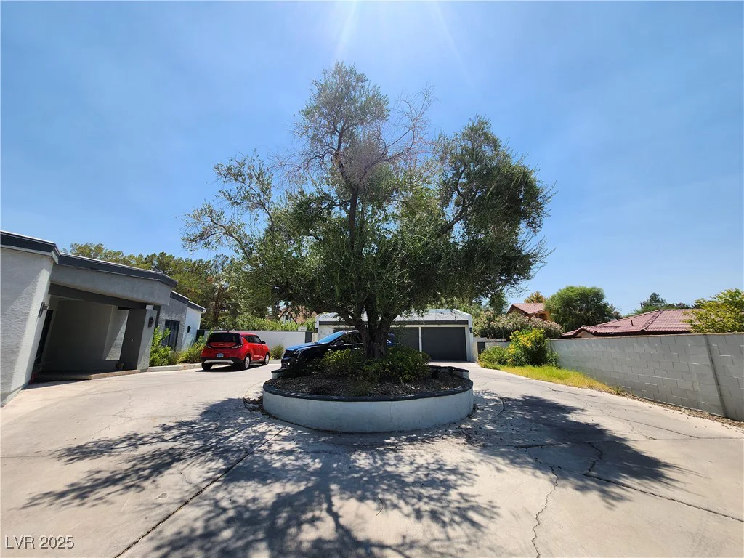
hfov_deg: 106.2
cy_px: 279
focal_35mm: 13
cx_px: 372
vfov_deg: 89.9
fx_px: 279
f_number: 2.2
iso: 32
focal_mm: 1.74
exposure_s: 1/1376
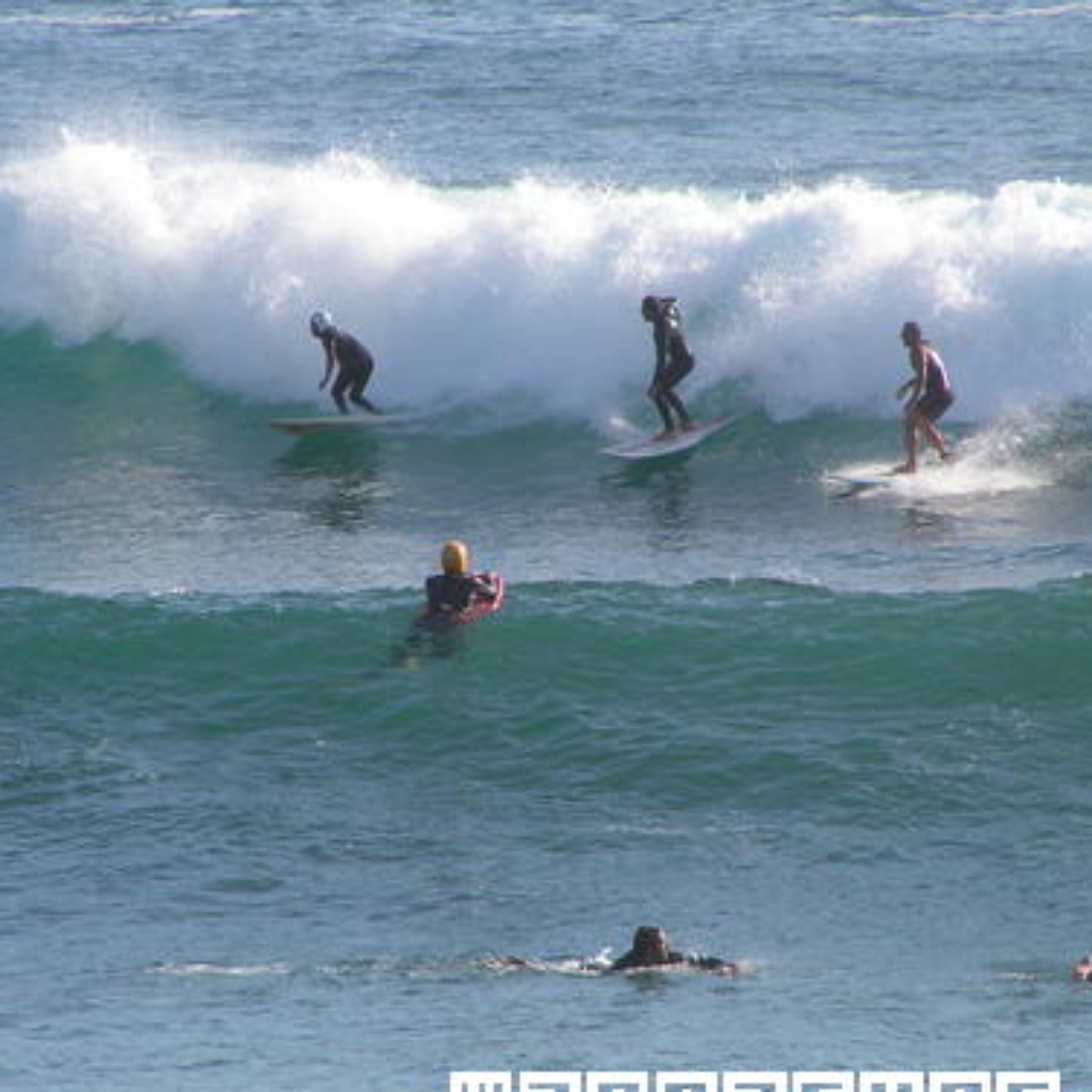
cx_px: 556
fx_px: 17524
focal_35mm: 491
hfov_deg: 3.6
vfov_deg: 3.6
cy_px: 572
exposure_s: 1/640
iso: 50
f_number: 4
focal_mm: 63
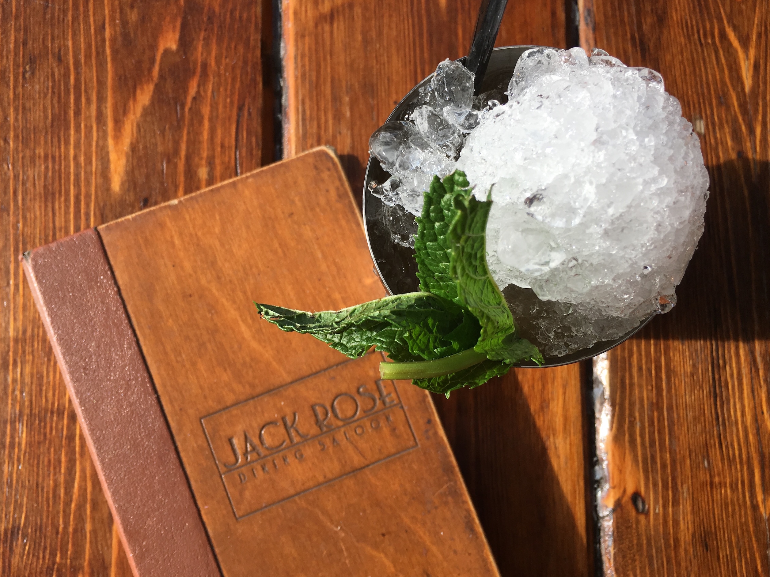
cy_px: 293
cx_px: 378
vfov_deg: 46.8
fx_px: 667
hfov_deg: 60.0
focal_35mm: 30
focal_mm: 4.15
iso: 25
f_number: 2.2
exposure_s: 1/333
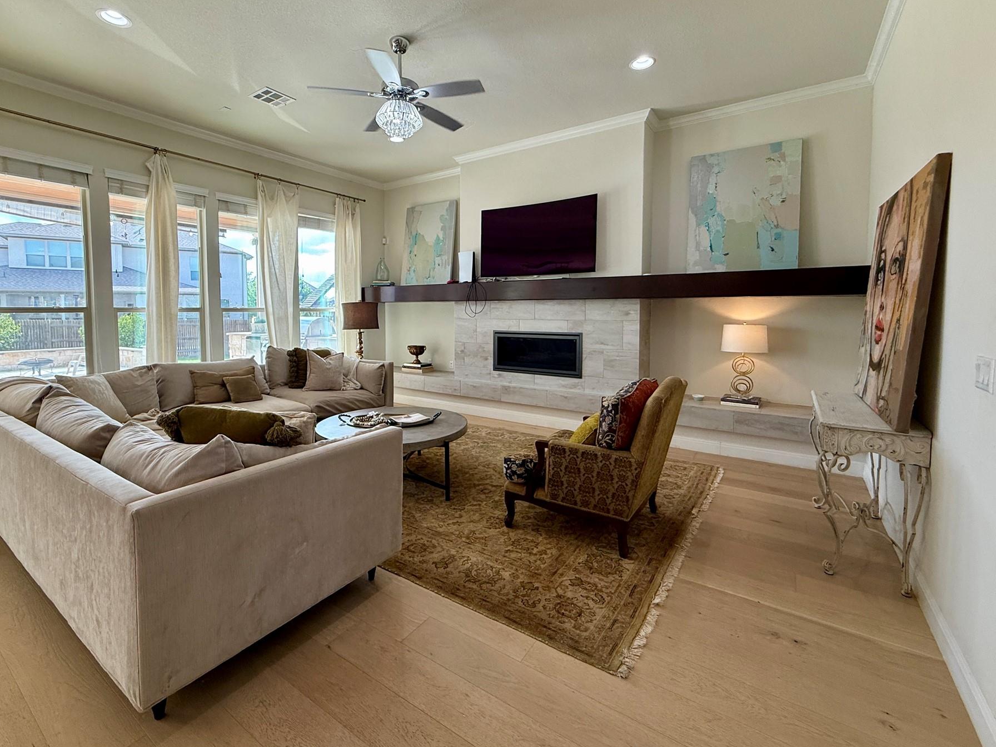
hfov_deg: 94.4
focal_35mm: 16
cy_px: 335
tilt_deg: -3.2
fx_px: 460
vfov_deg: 77.9
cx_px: 471
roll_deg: -0.2
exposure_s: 1/120
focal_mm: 2.22
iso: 100
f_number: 2.2
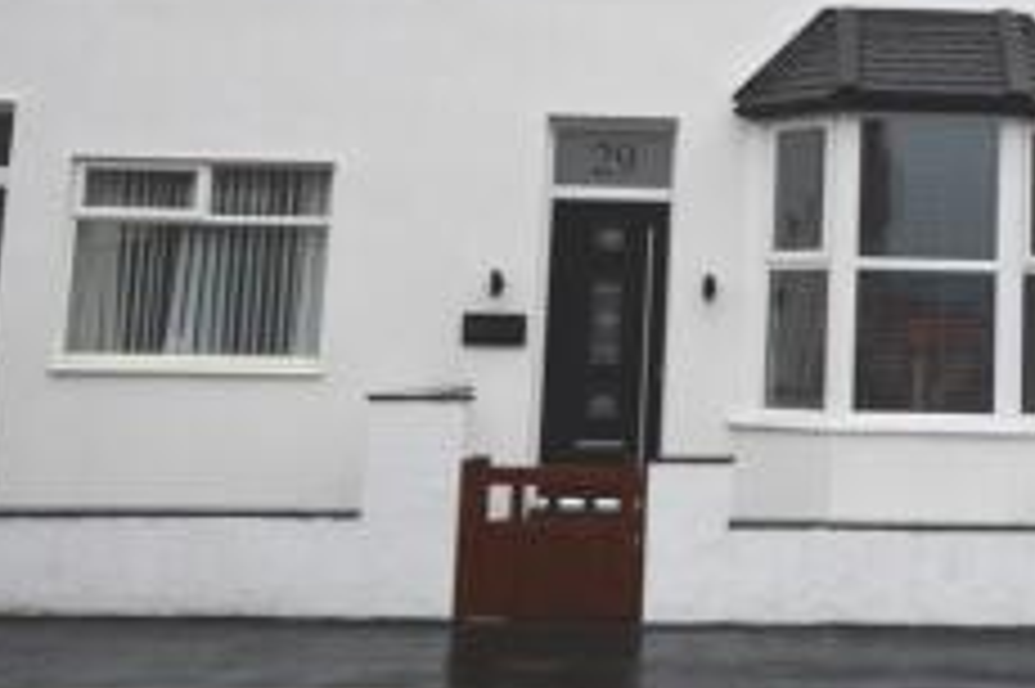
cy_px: 70
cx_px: 900
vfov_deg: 21.4
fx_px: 1781
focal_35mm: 62
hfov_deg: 31.1
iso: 220
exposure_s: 1/125
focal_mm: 20
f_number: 5.6
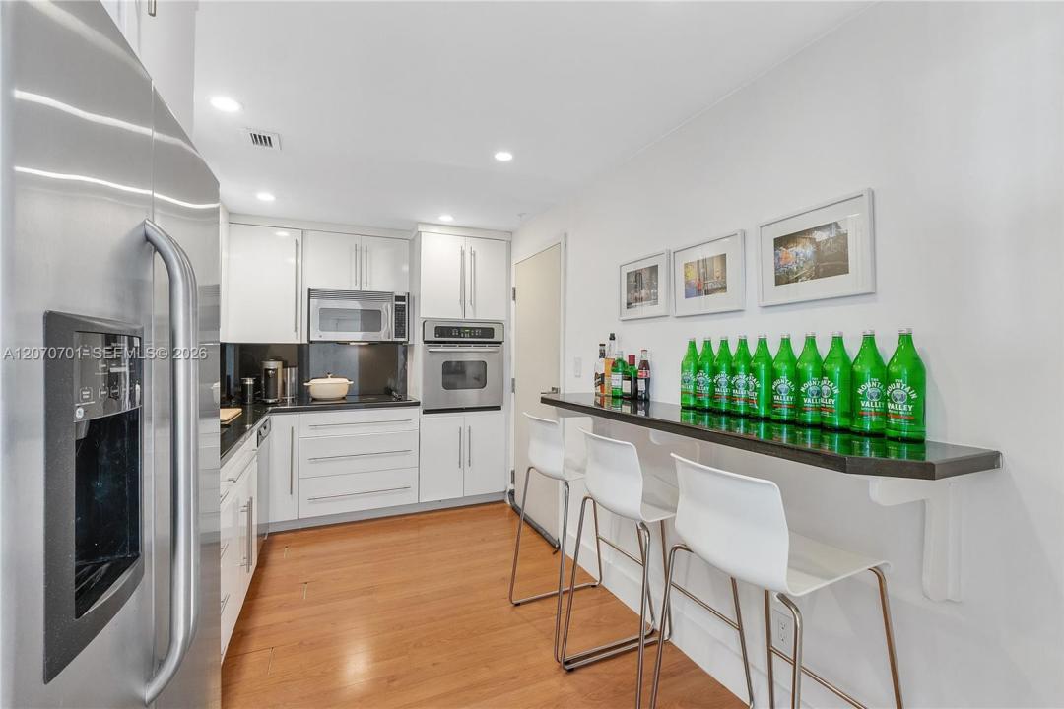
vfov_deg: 77.3
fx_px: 443
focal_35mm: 15
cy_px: 354
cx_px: 532
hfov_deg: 100.4
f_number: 6.3
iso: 800
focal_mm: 10
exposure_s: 1/20
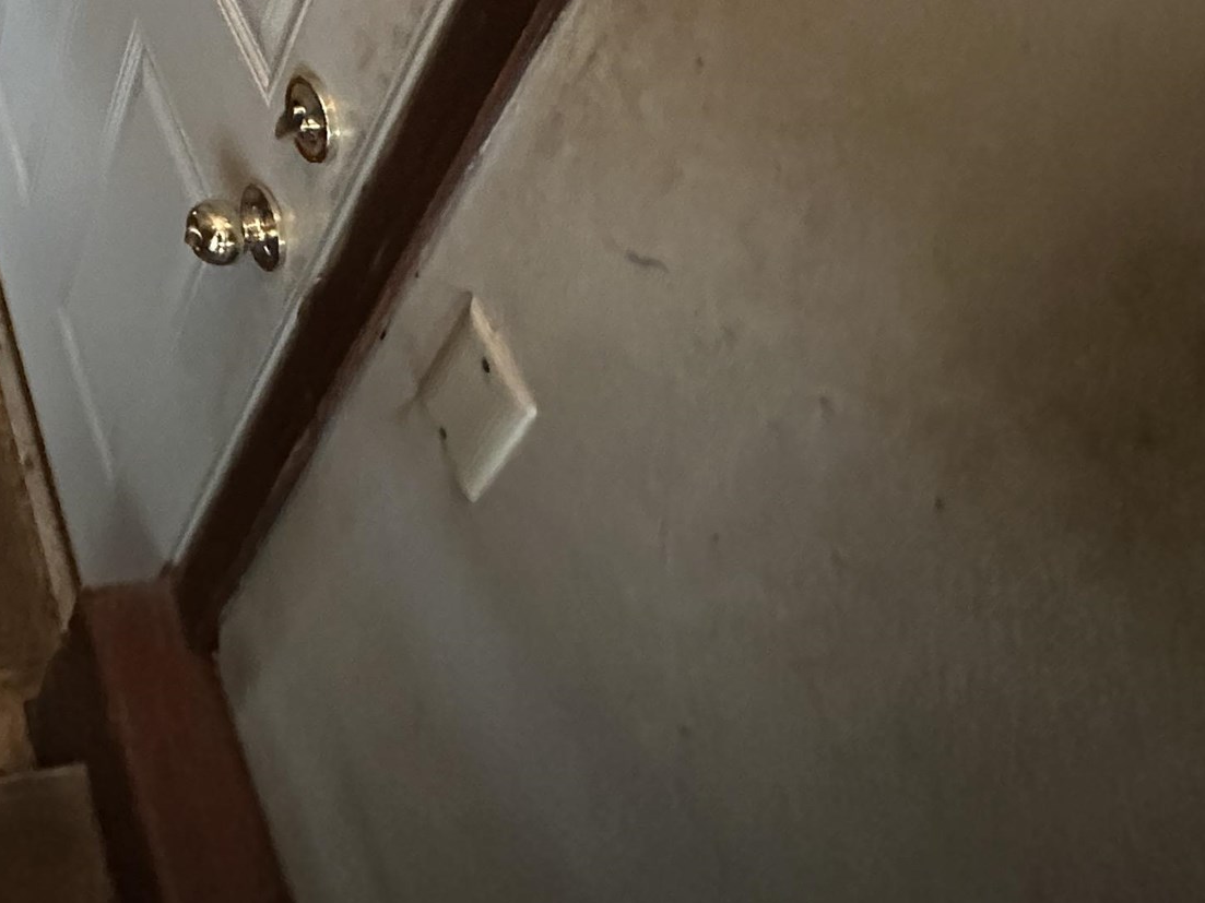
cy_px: -314
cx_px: -234
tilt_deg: -35.7
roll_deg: -1.3
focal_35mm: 39
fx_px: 1357
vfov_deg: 28.9
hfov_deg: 36.9
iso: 1600
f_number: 2.2
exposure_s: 1/30
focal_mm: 2.22
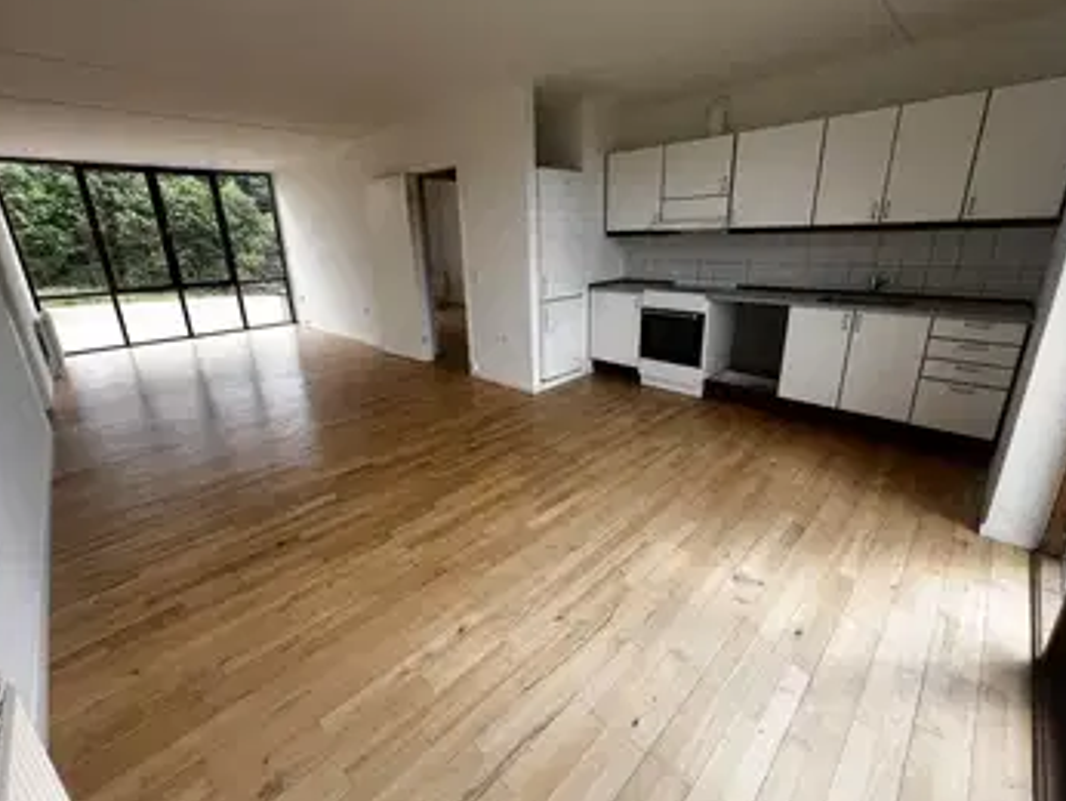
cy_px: 382
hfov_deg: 102.0
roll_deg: +1.7
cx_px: 528
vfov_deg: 85.7
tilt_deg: -17.3
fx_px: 431
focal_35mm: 14
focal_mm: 1.57
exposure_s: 1/151
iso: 32
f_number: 1.8
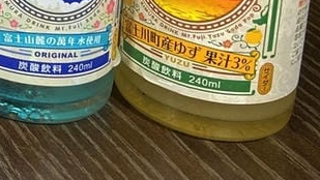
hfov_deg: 17.1
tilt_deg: -12.3
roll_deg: -1.1
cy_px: -233
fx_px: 934
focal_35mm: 110
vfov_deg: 9.9
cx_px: -194
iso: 160
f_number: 1.8
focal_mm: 4.25
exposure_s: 1/60
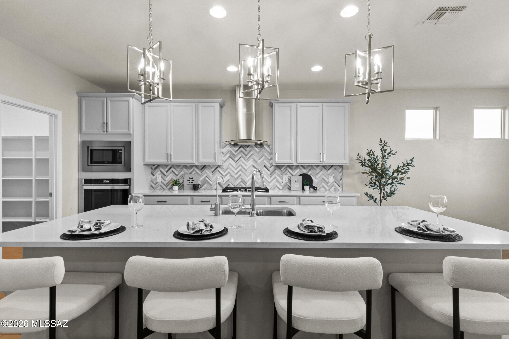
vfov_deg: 73.7
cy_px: 170
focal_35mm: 16
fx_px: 226
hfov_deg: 96.8
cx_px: 254
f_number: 20
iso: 1600
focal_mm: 16
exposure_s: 1/4
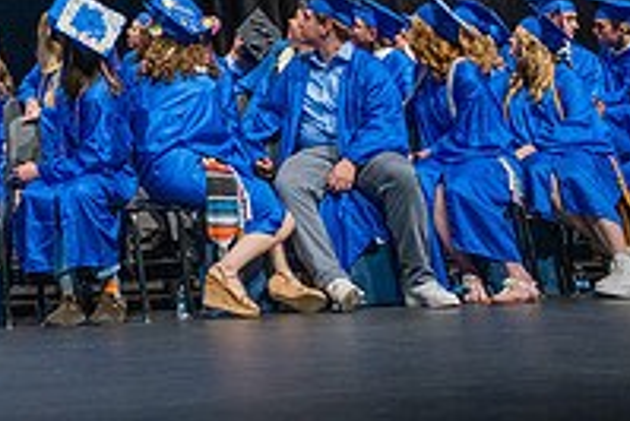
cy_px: -179
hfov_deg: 24.8
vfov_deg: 17.8
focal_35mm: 70
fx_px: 1226
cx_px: -206
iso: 2500
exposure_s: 1/160
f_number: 2.8
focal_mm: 24
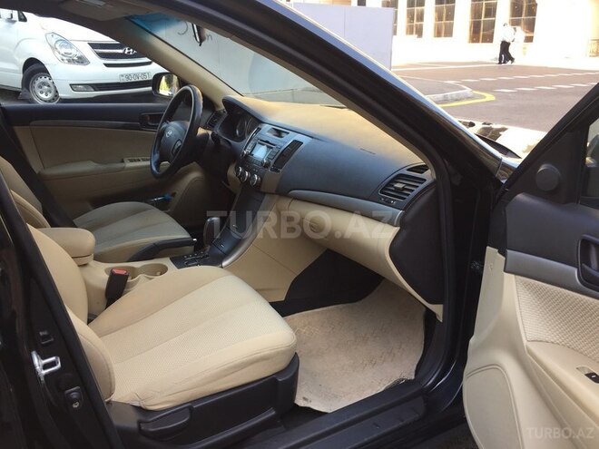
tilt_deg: -18.8
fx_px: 502
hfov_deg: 61.7
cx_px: 300
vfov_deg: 48.2
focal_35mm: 29
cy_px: 224
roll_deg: +0.1
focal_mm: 4.15
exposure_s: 1/105
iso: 32
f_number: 2.2
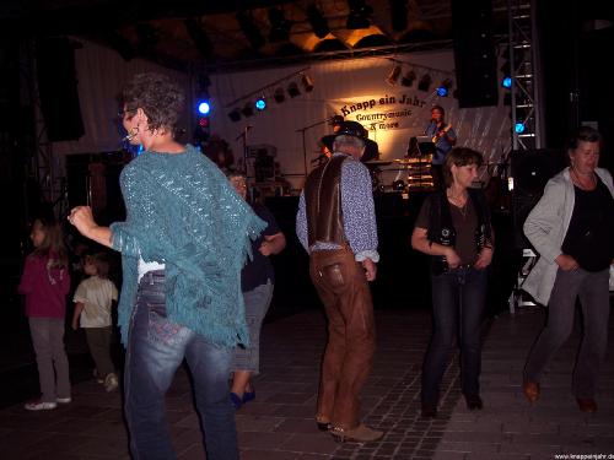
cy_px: 230
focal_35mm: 39
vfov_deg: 36.8
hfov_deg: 47.9
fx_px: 692
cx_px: 307
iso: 100
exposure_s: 1/60
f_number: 2.8
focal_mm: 8
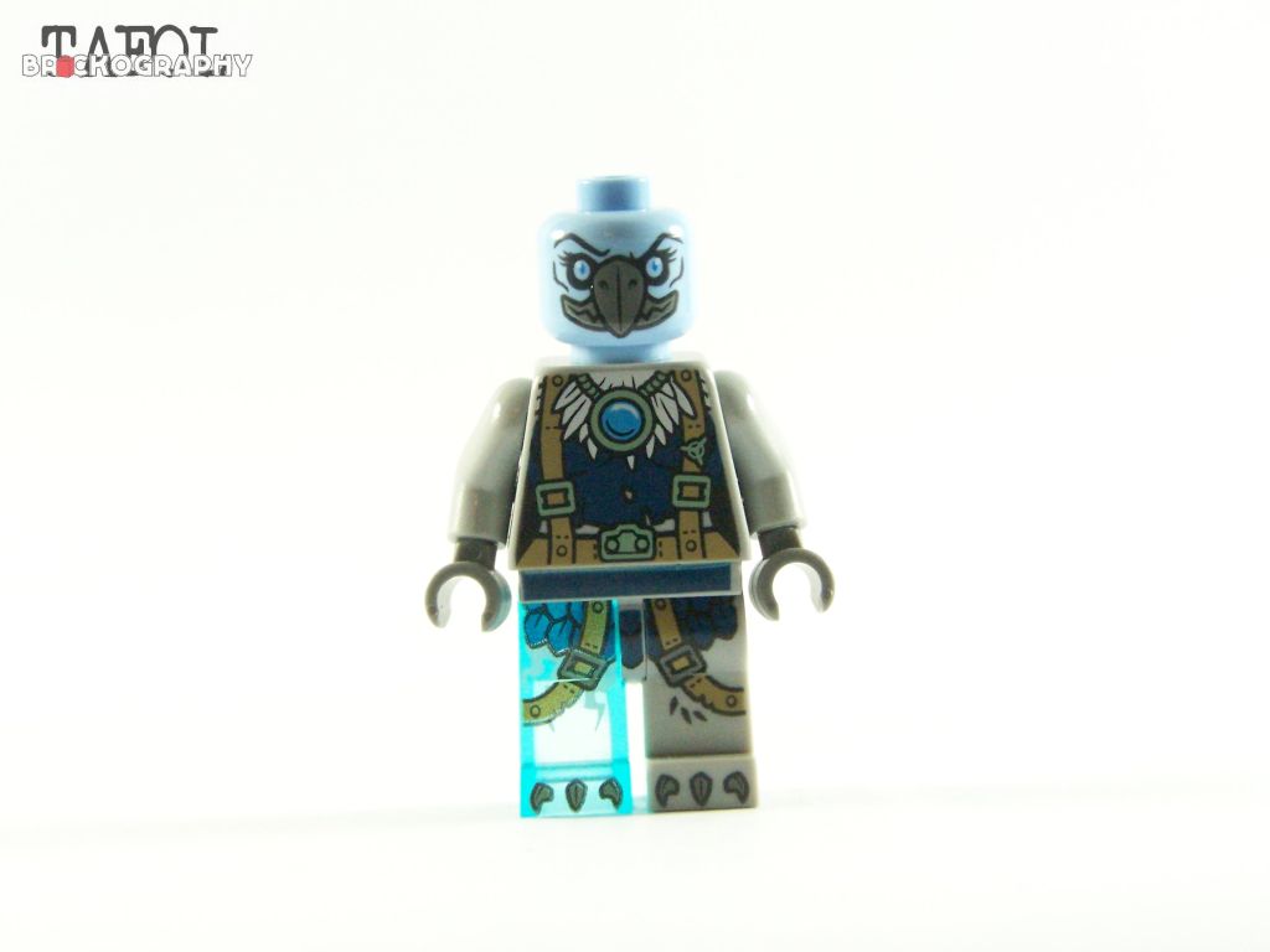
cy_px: 476
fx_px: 3449
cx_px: 635
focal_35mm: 94
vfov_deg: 15.7
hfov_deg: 20.9
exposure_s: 1/60
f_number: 4
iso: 400
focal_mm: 15.6
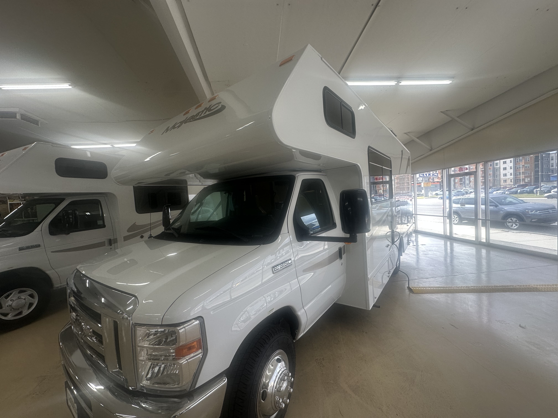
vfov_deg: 85.7
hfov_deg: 102.1
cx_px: 279
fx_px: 226
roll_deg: +3.1
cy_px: 209
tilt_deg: -2.8
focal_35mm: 14
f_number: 2.2
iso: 80
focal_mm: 2.22
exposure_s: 1/120
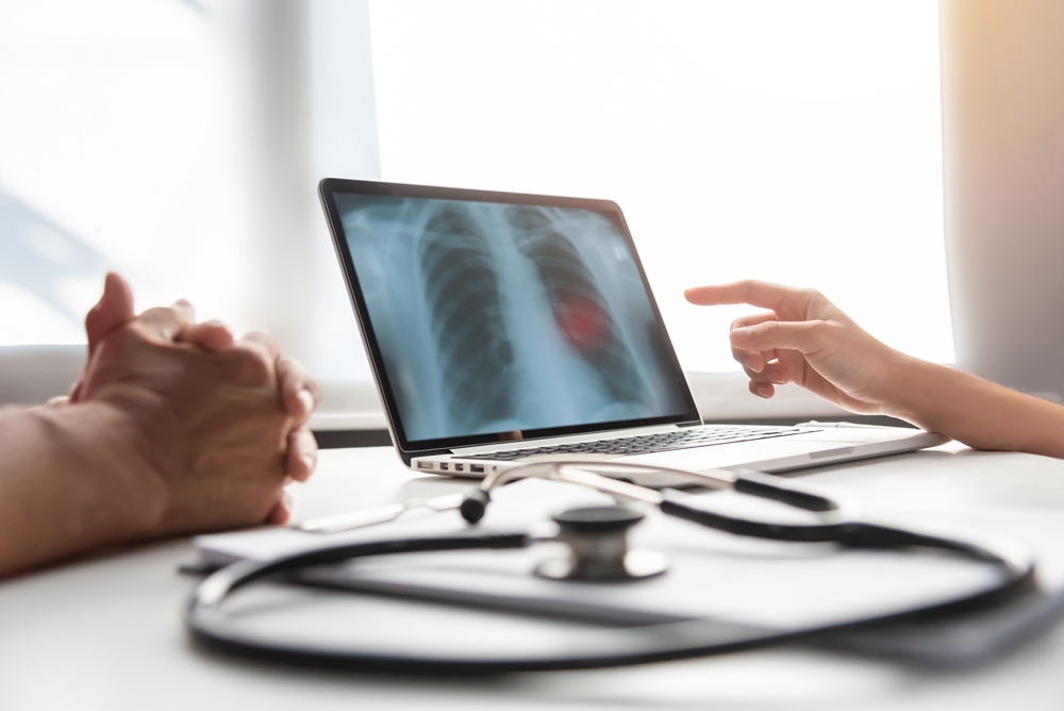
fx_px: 1360
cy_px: 356
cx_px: 532
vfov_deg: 29.3
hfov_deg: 42.7
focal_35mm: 46
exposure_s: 1/800
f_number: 4
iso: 1600
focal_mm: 46
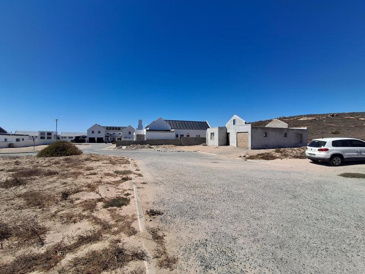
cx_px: 182
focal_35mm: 16
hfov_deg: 94.5
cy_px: 137
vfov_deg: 78.1
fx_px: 169
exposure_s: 1/2237
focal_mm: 1.64
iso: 40
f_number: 2.2
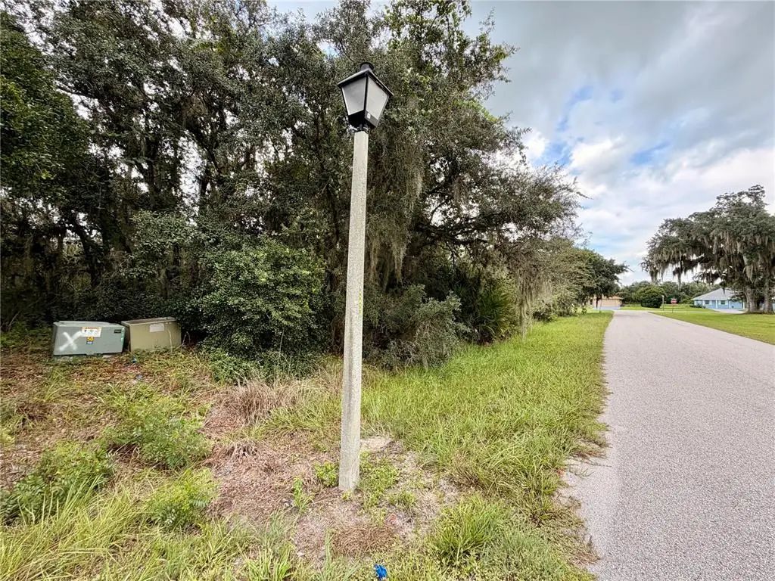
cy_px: 290
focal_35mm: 14
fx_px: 313
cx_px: 388
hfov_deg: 102.1
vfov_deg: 85.7
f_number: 2.2
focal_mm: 2.22
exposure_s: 1/280
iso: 50
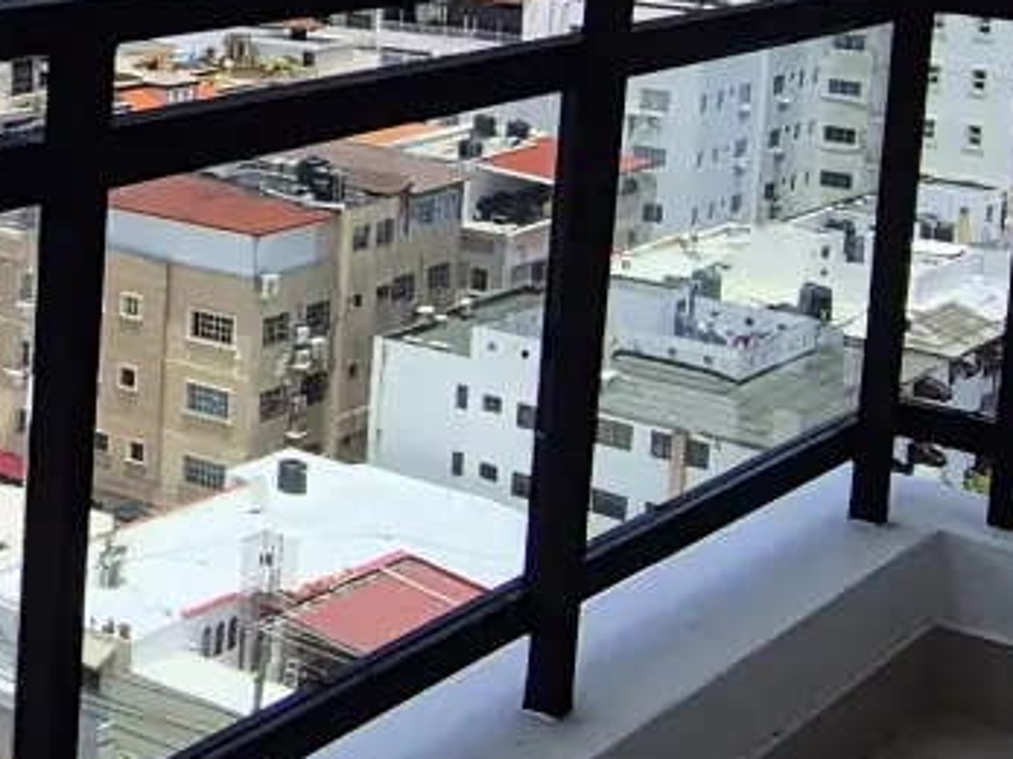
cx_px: -394
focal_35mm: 72
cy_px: 9
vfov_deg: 19.8
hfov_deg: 23.1
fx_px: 2106
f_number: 2.2
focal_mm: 2.2
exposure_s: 1/2920
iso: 50
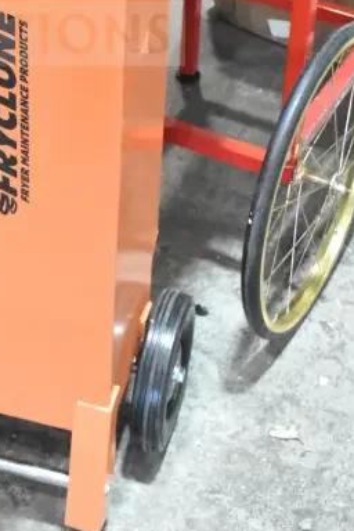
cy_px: -44
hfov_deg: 14.5
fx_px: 1372
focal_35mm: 93
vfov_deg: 20.9
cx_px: 29
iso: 6400
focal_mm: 26
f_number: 7.1
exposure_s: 1/200
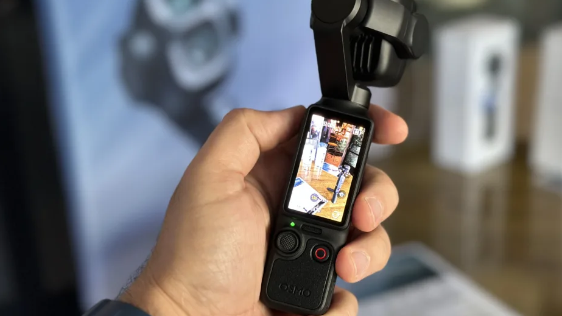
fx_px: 864
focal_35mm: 58
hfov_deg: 36.0
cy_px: 160
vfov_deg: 20.7
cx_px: 309
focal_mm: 6.86
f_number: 1.78
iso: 160
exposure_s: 1/50
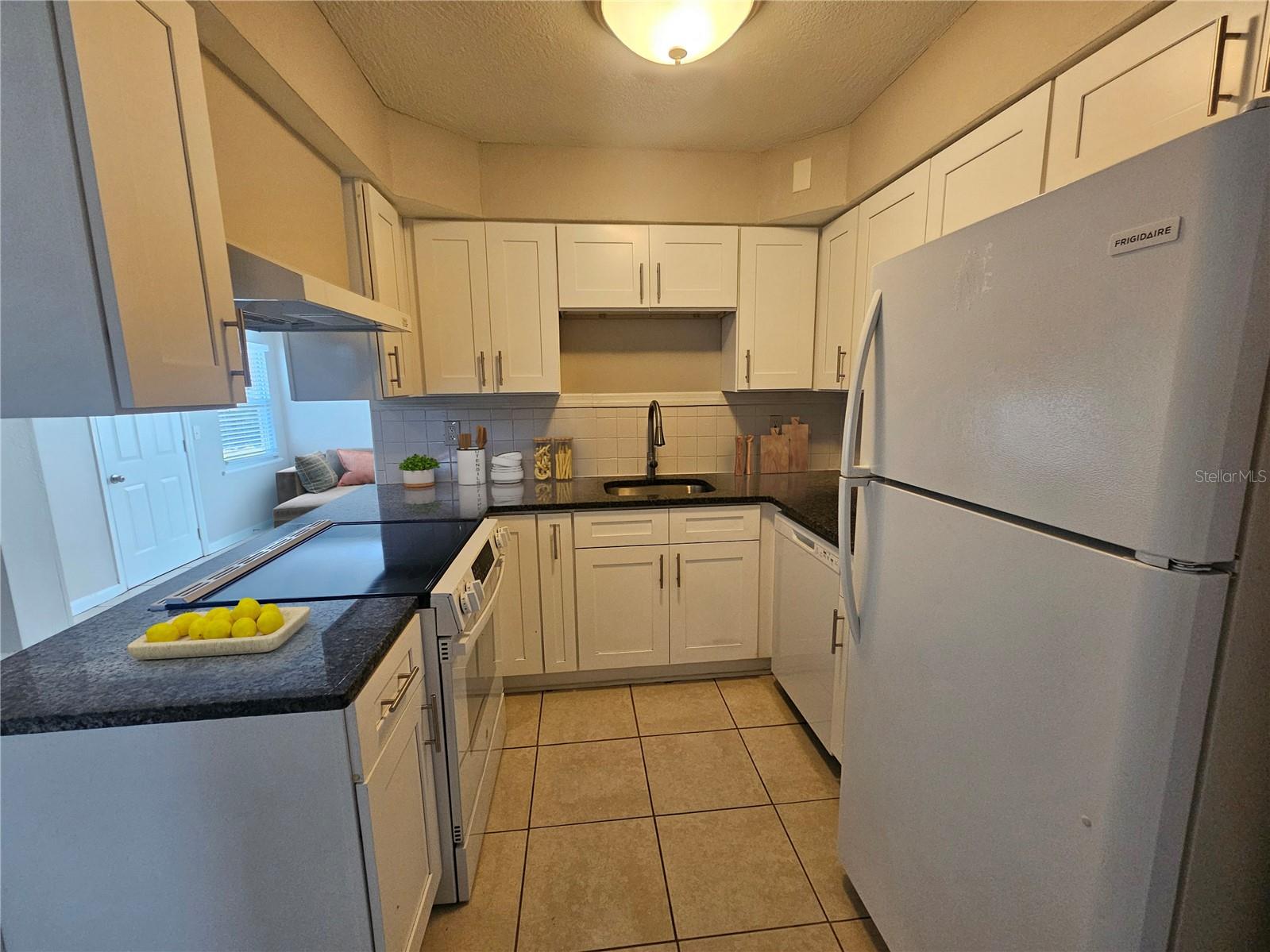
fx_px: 477
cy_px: 476
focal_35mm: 13
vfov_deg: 89.9
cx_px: 635
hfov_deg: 106.2
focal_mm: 2.2
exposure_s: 1/60
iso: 320
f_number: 2.2
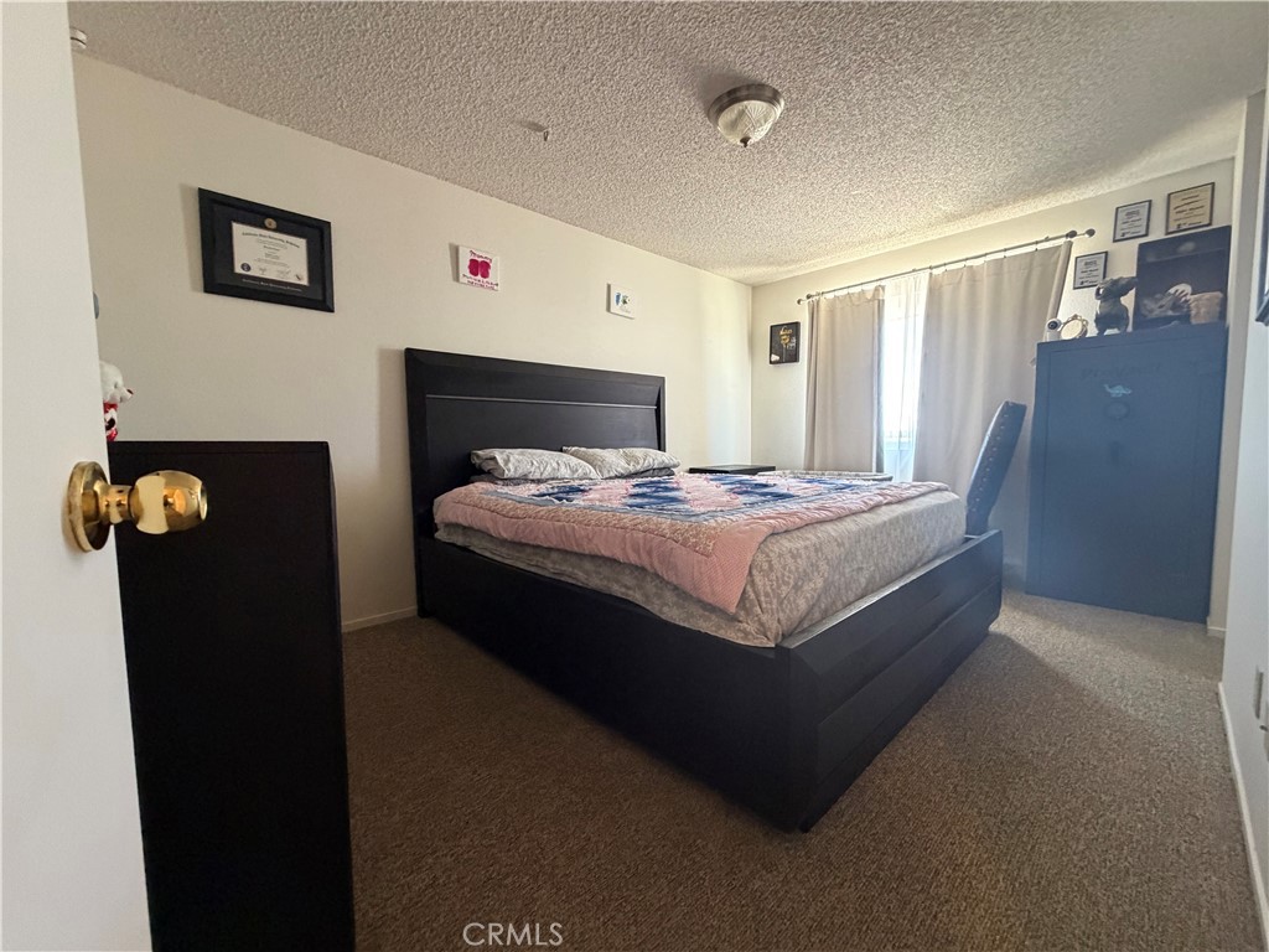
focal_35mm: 14
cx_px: 634
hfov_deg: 102.1
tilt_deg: -4.0
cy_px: 476
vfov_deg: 85.7
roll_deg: +0.5
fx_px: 513
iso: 500
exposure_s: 1/60
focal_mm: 2.22
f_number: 2.2
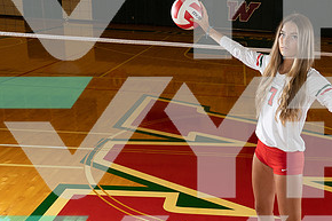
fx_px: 442
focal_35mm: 48
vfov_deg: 27.9
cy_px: 138
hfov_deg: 39.6
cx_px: 264
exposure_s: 1/250
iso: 1250
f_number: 6.3
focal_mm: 24
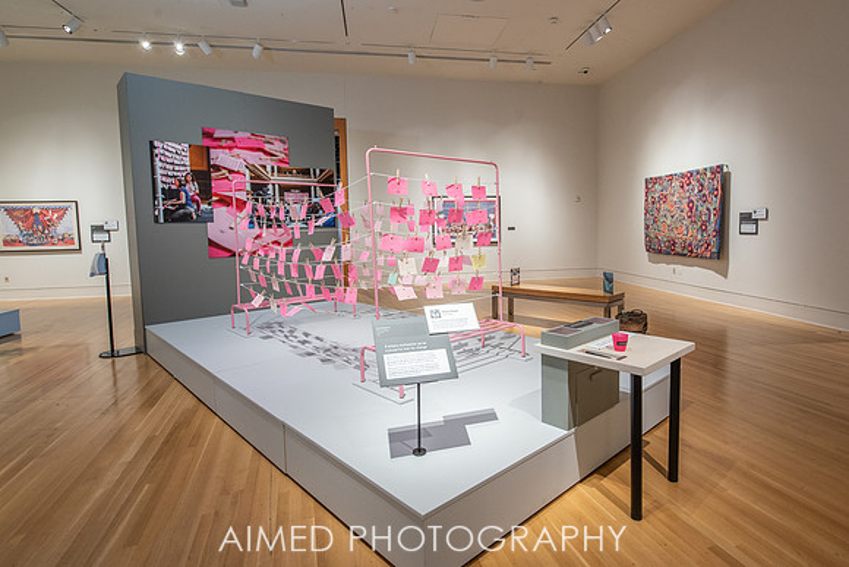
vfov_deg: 62.5
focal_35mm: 20
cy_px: 257
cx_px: 464
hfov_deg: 84.4
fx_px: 466
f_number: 8
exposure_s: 1/15
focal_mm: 18
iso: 1250
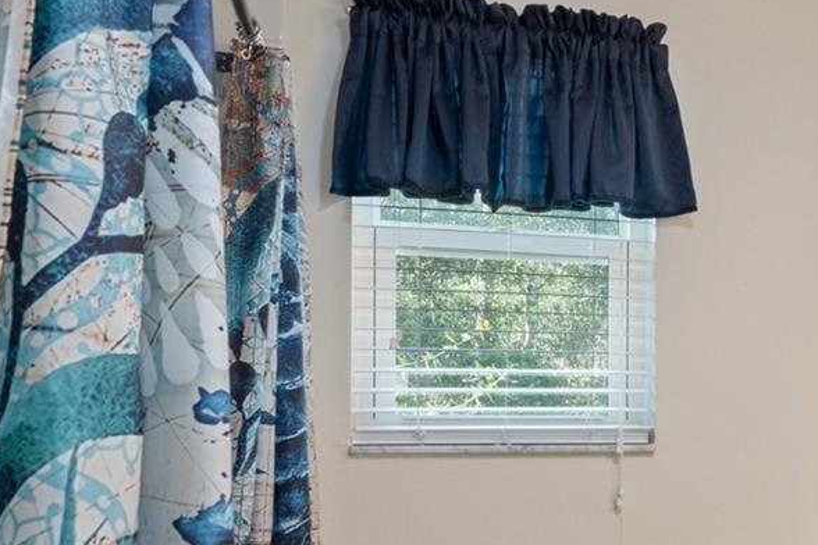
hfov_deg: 35.1
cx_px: 881
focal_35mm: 49
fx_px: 1113
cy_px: 421
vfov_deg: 27.1
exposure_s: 1/2
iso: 500
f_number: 8
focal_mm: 12
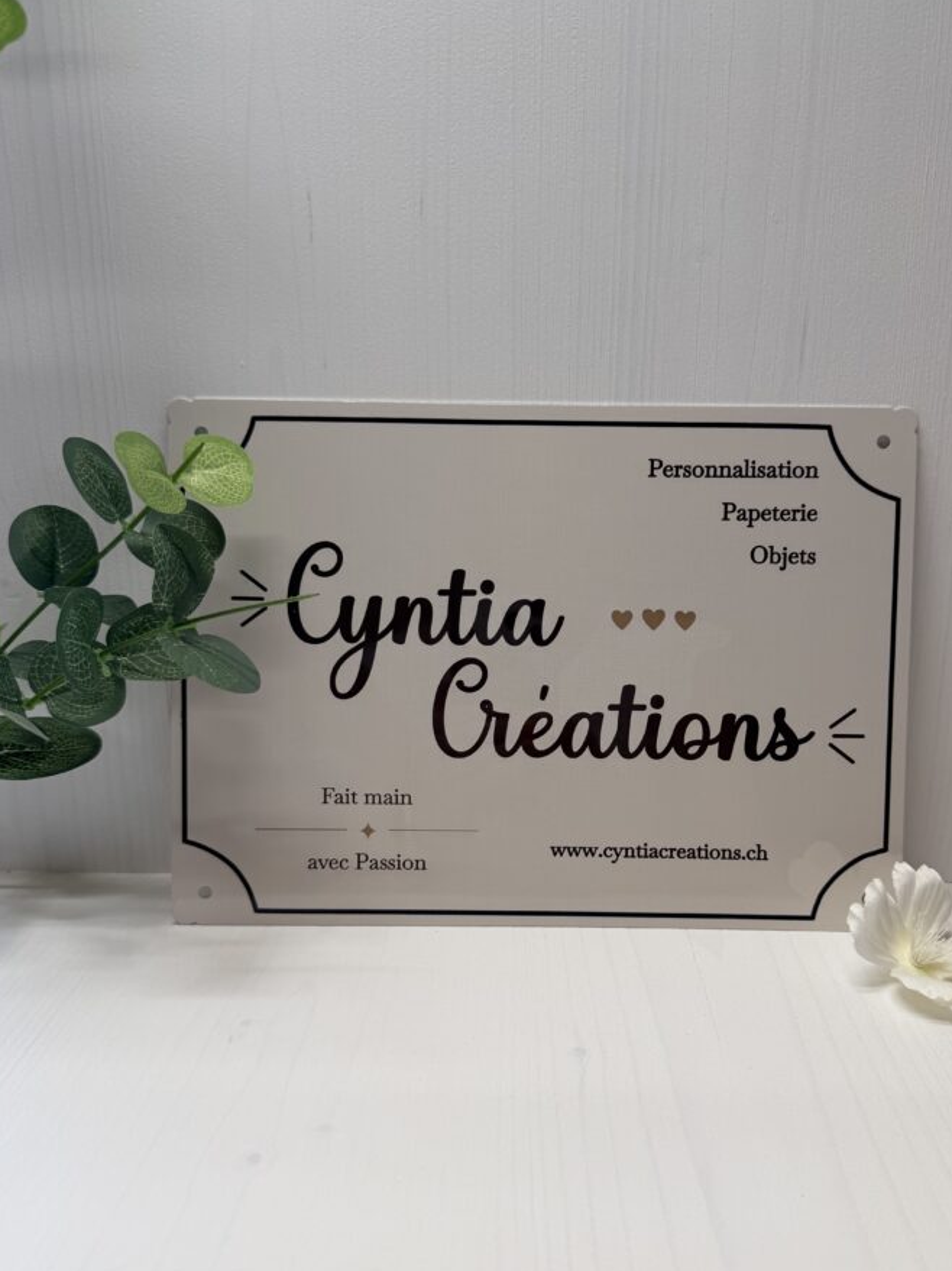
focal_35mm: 28
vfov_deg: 63.3
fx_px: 1027
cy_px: 699
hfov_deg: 49.6
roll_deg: -0.5
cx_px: 544
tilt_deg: -16.9
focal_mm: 6.76
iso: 80
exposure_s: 1/555
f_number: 1.78
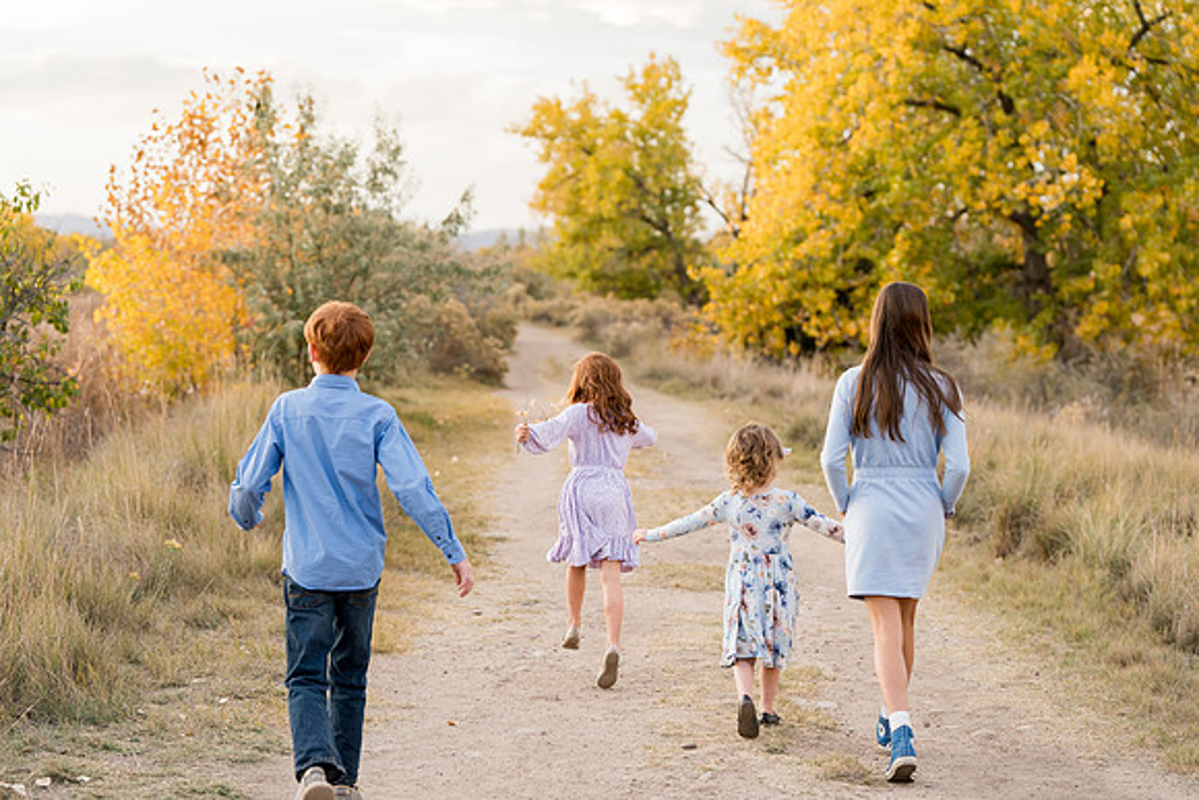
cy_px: 400
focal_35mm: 84
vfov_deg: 16.3
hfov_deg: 24.2
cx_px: 600
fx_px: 2798
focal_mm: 84
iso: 640
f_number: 3.5
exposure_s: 1/250
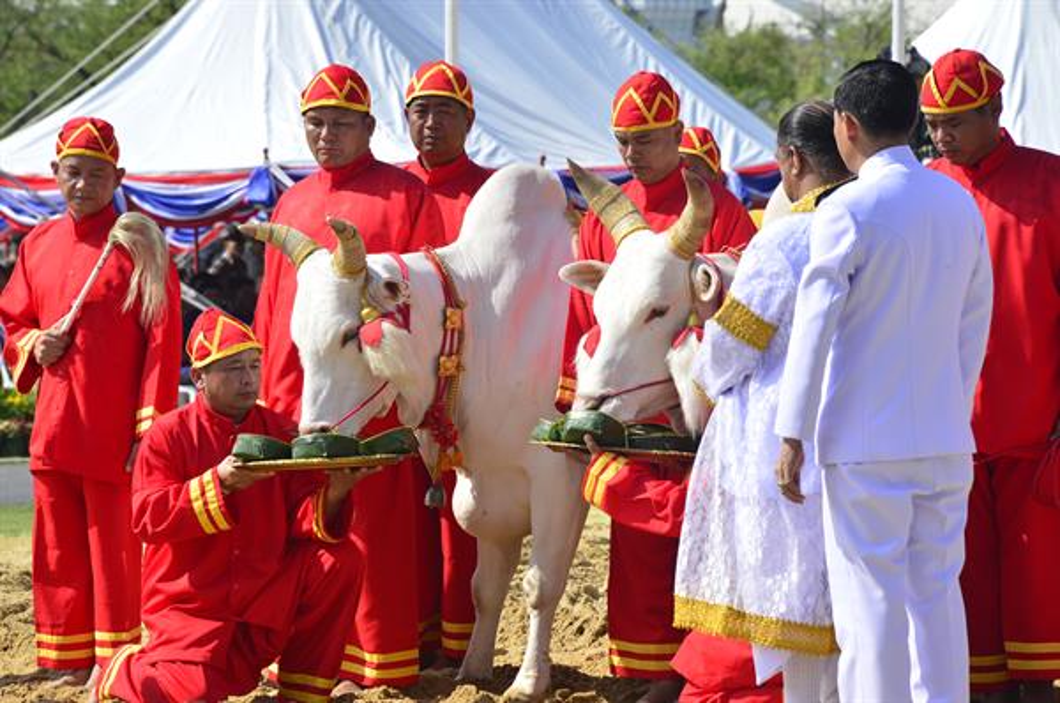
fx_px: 8819
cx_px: 530
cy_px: 352
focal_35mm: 300
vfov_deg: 4.6
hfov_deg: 6.9
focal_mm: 300
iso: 500
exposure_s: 1/250
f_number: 16
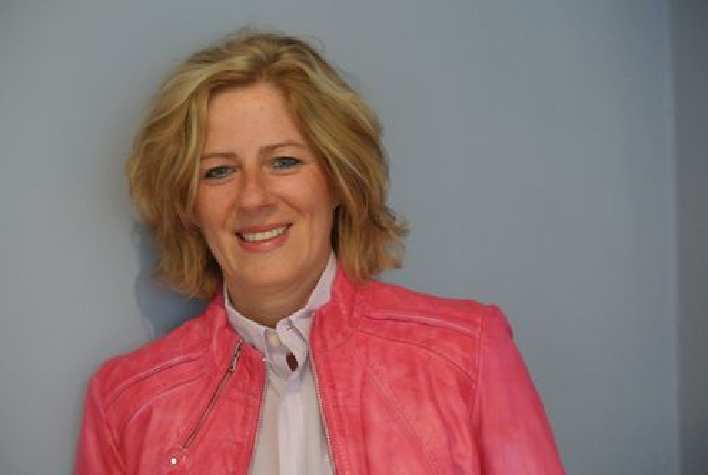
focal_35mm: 91
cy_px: 240
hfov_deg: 22.3
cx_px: 349
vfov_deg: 15.1
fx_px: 1793
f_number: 3.8
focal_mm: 32.8
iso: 1600
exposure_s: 1/13
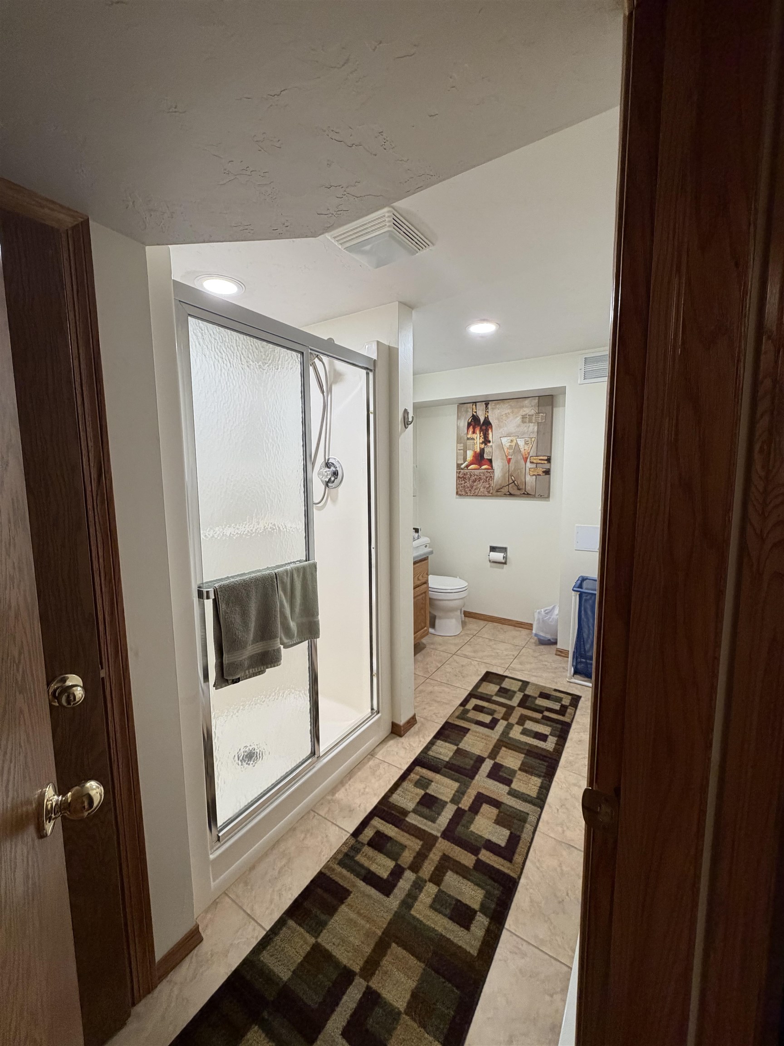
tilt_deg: -6.4
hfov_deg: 85.7
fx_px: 423
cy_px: 523
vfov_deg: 102.1
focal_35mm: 14
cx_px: 392
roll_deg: +1.0
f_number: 2.2
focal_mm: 2.22
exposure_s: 1/60
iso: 250
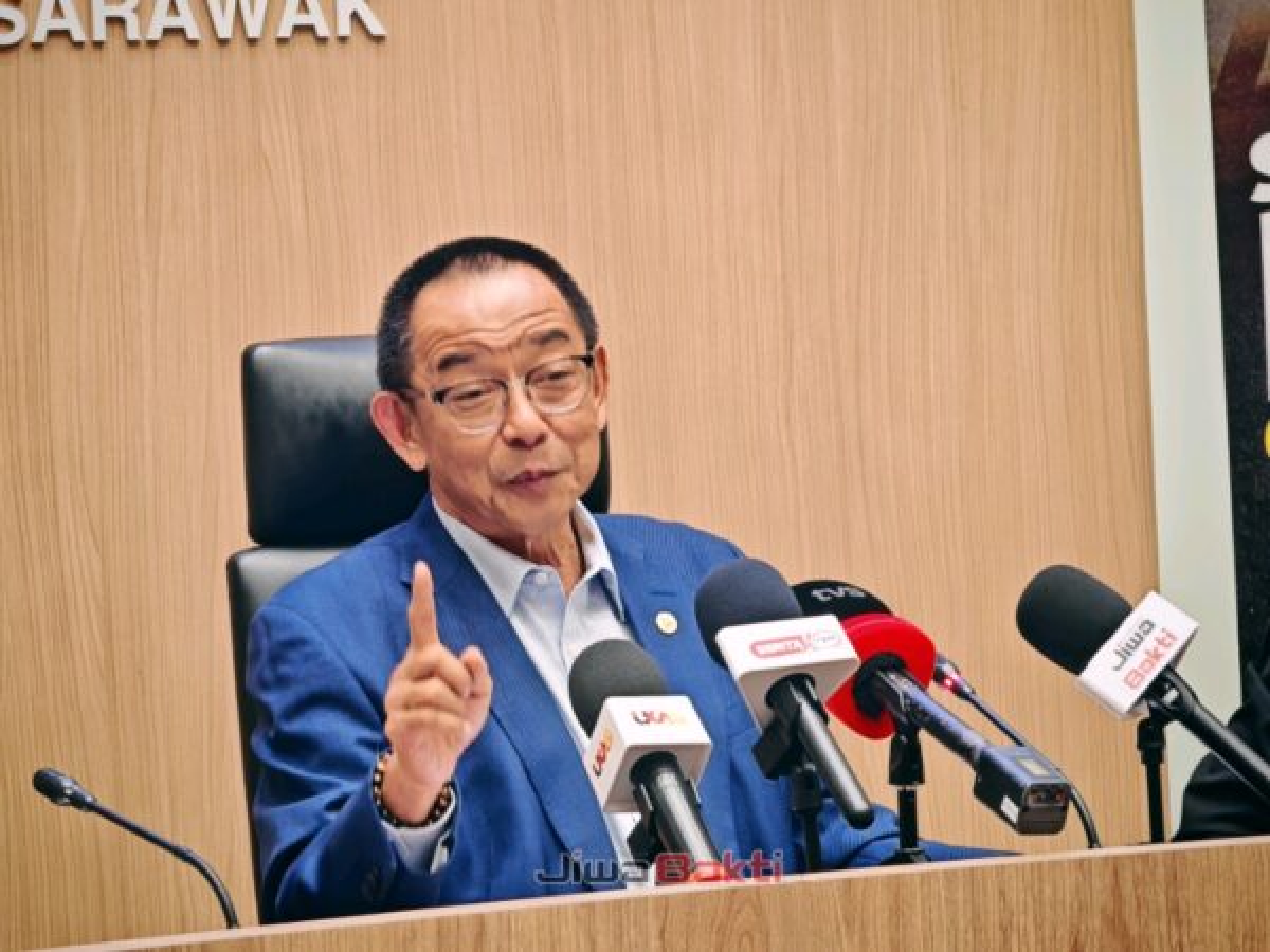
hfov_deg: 11.3
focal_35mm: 175
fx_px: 6420
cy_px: 476
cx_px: 635
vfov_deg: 8.5
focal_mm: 15.38
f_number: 2.6
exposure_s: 1/20
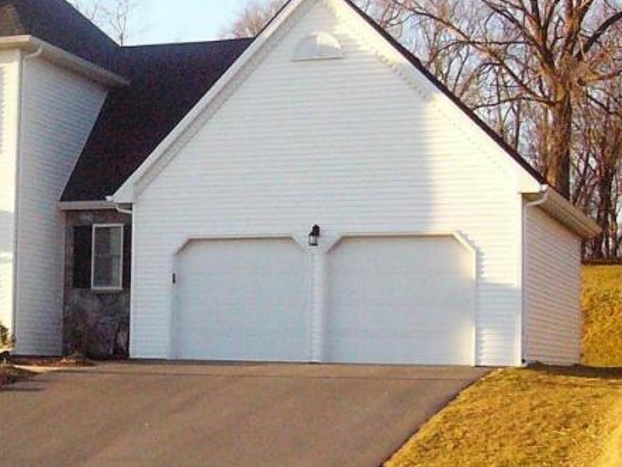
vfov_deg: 18.2
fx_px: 1456
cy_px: 243
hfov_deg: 23.2
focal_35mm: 81
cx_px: 20
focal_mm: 5.8
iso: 400
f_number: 8
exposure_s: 1/200
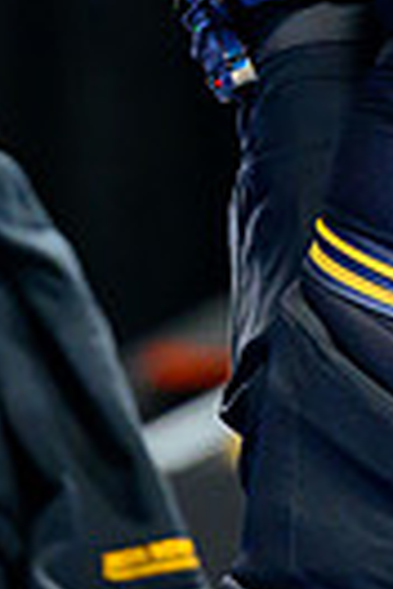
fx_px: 18322
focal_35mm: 1119
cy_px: -356
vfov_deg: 1.8
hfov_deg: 1.2
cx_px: 405
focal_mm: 200
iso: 3200
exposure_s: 1/800
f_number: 2.8
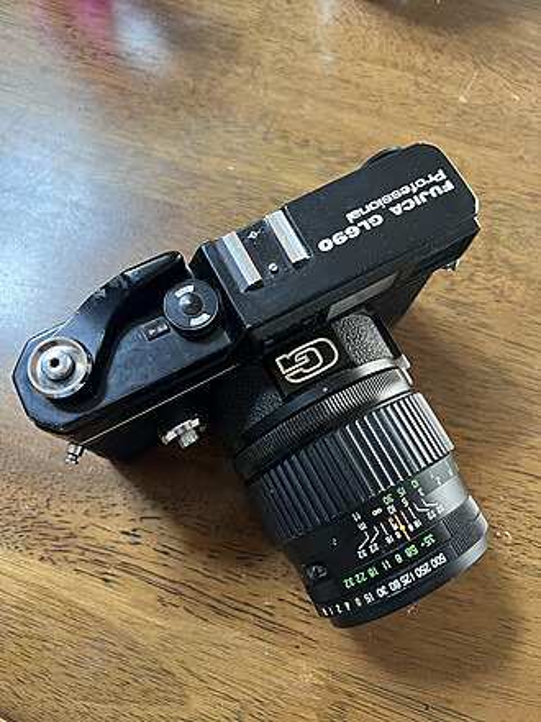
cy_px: 361
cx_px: 270
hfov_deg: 53.1
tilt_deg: -73.6
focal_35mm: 26
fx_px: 542
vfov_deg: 67.3
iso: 320
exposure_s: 1/60
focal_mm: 5.7
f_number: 1.5
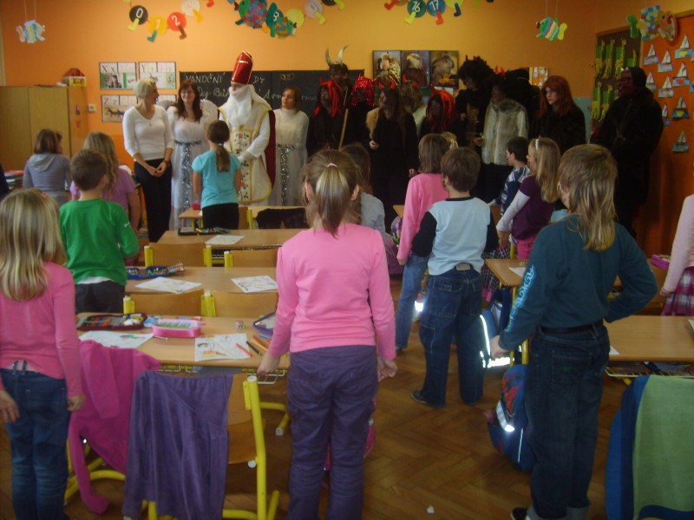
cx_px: 347
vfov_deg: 40.7
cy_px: 260
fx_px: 702
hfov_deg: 52.6
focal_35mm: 35
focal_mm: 5.8
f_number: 2.8
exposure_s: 1/45
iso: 100
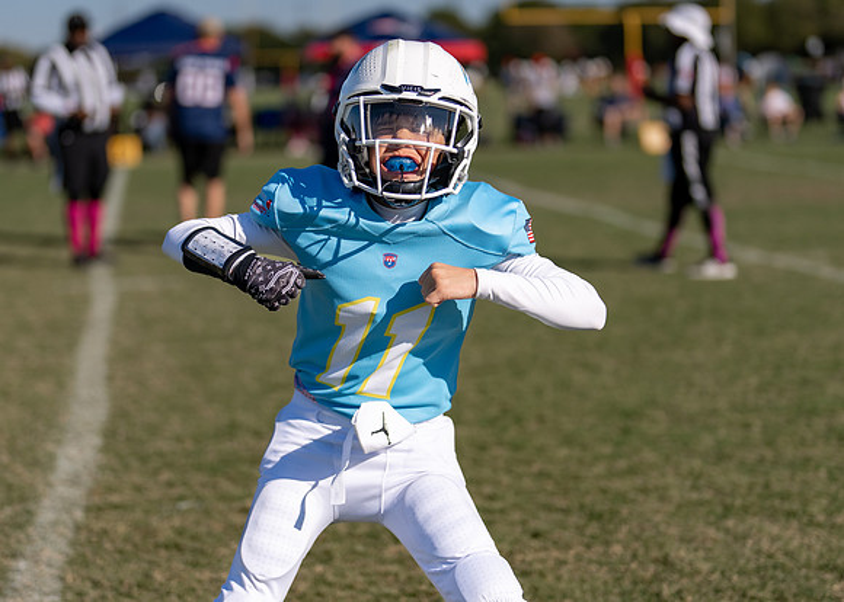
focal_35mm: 79
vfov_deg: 18.0
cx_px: 392
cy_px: 269
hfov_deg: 25.1
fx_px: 1897
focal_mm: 50
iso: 100
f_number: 1.2
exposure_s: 1/20000
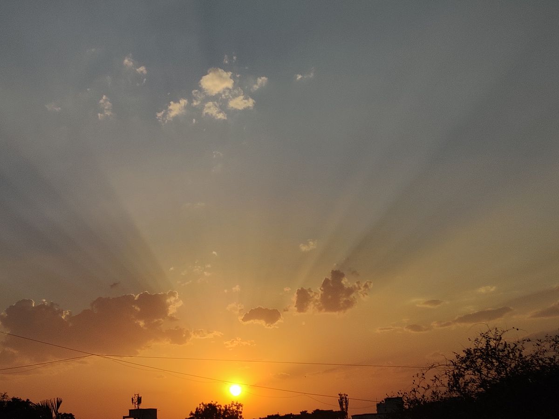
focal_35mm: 27
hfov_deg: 65.3
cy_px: 210
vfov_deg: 51.4
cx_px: 280
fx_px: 436
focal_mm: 4.75
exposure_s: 1/4596
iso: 125
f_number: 1.75
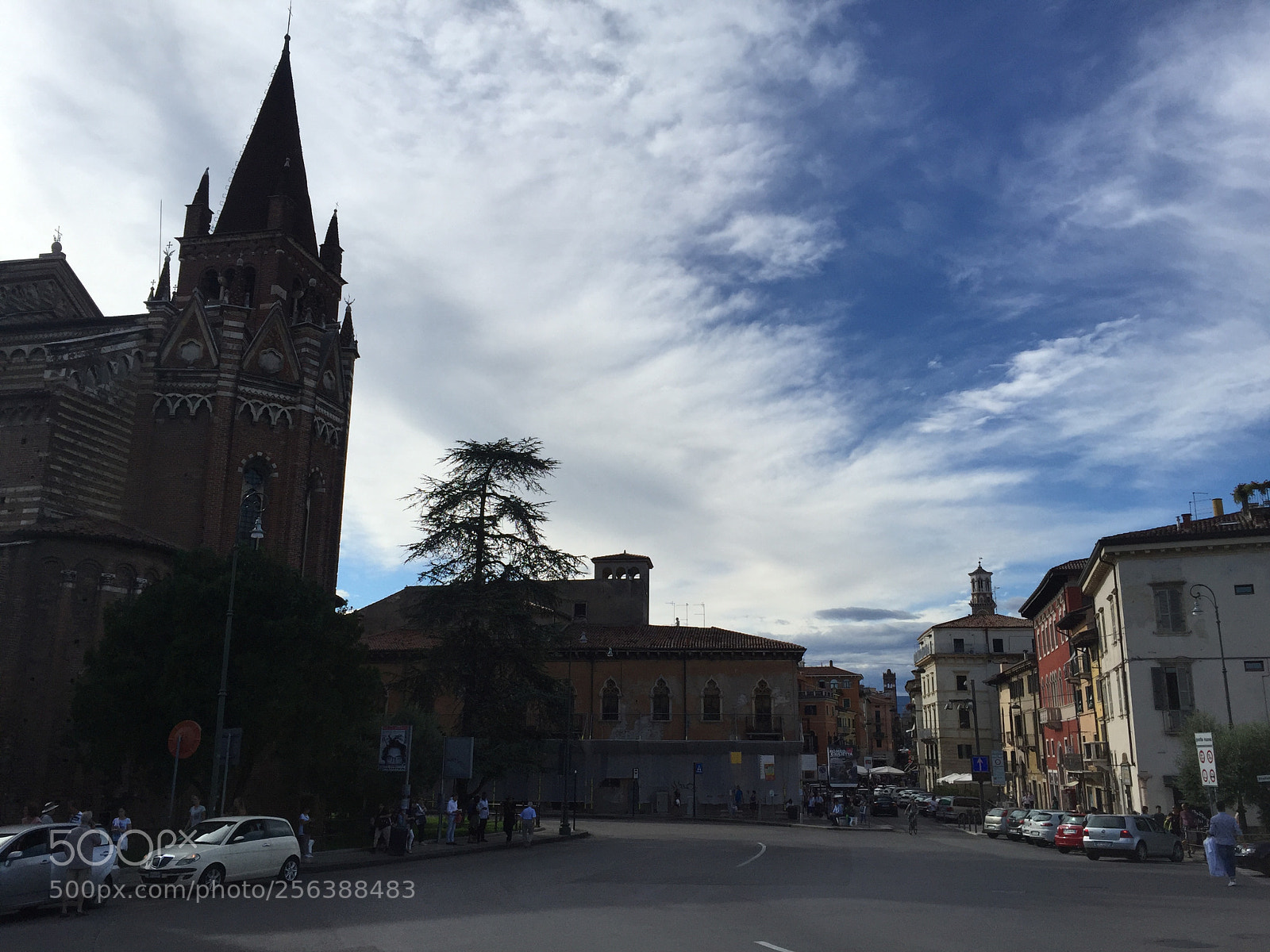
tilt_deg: +14.7
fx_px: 1064
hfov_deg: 61.7
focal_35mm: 29
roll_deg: -2.2
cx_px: 635
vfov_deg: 48.2
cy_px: 476
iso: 32
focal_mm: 4.15
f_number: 2.2
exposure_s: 1/3597
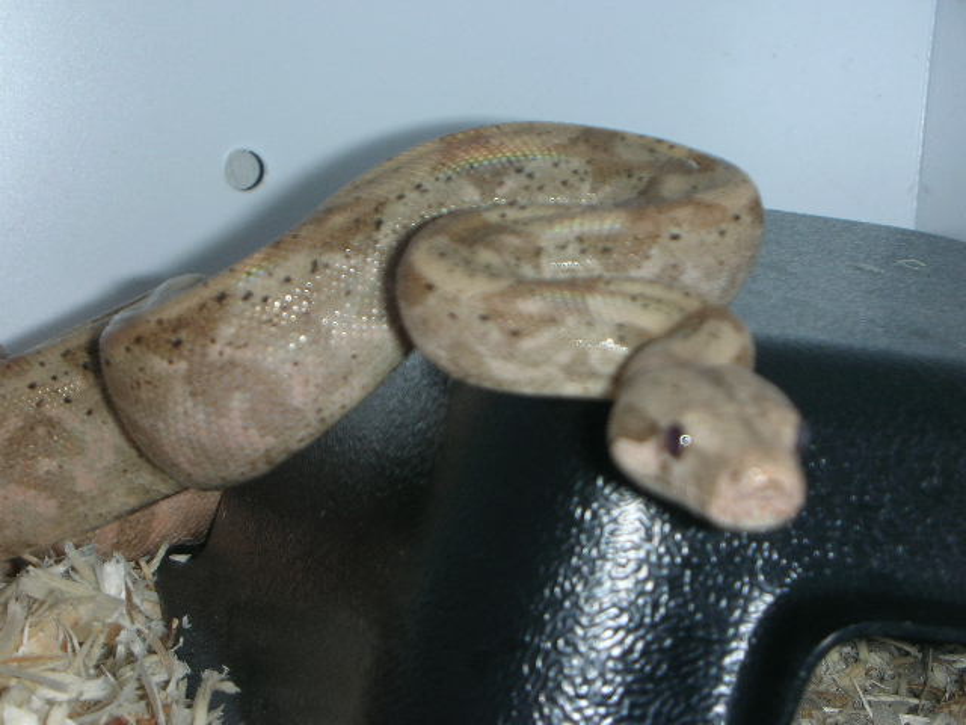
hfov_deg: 18.7
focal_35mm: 105
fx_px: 2930
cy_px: 362
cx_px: 483
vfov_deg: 14.1
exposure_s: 1/120
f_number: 5.4
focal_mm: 17.4
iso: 50
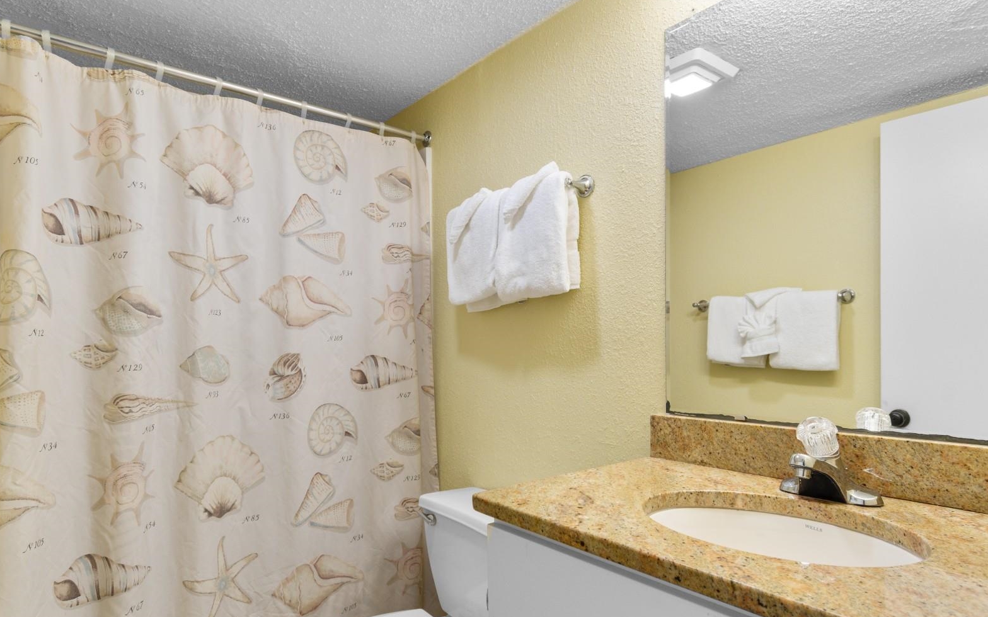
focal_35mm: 20
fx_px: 539
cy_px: 332
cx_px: 481
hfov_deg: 85.0
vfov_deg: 59.6
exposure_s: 1/20
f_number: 4.8
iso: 100
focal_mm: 13
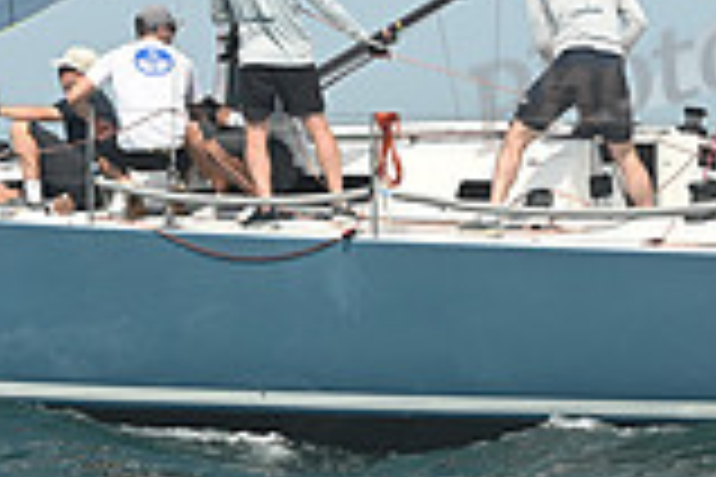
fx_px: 5091
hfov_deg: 8.0
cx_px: 239
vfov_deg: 5.3
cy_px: -133
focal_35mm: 256
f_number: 6.3
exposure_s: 1/1250
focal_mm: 70
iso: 320
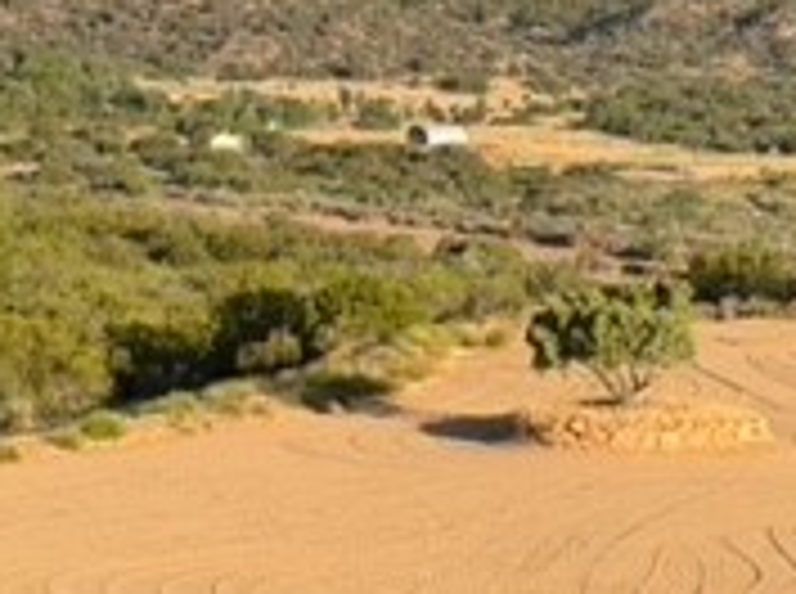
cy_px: 392
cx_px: 486
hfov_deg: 11.4
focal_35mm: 174
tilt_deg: -5.7
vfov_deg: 8.5
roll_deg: +0.1
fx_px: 3993
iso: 64
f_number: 1.78
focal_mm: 6.76
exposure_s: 1/2762
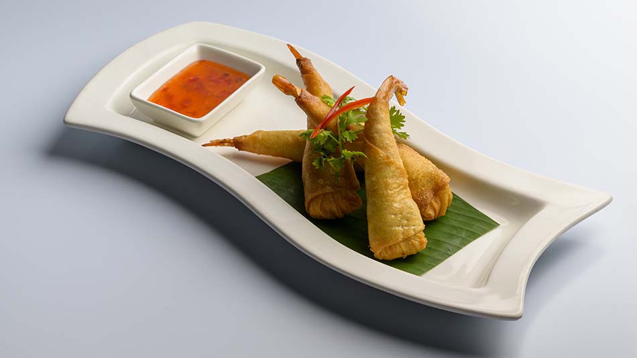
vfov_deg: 13.4
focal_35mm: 90
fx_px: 1520
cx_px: 316
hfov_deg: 23.7
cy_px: 193
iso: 80
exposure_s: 1/200
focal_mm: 85
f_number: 8.5
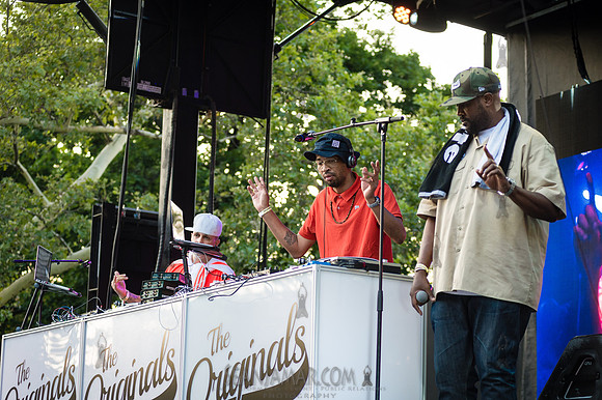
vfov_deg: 15.2
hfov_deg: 22.7
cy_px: 225
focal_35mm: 90
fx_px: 1499
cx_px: 337
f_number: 4.5
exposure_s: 1/320
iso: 1000
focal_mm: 80
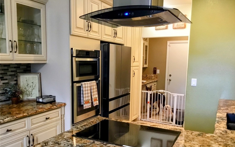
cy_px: 85
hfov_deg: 58.2
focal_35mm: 33
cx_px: 118
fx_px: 211
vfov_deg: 38.2
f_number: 2.4
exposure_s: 1/30
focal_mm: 3.3
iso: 200
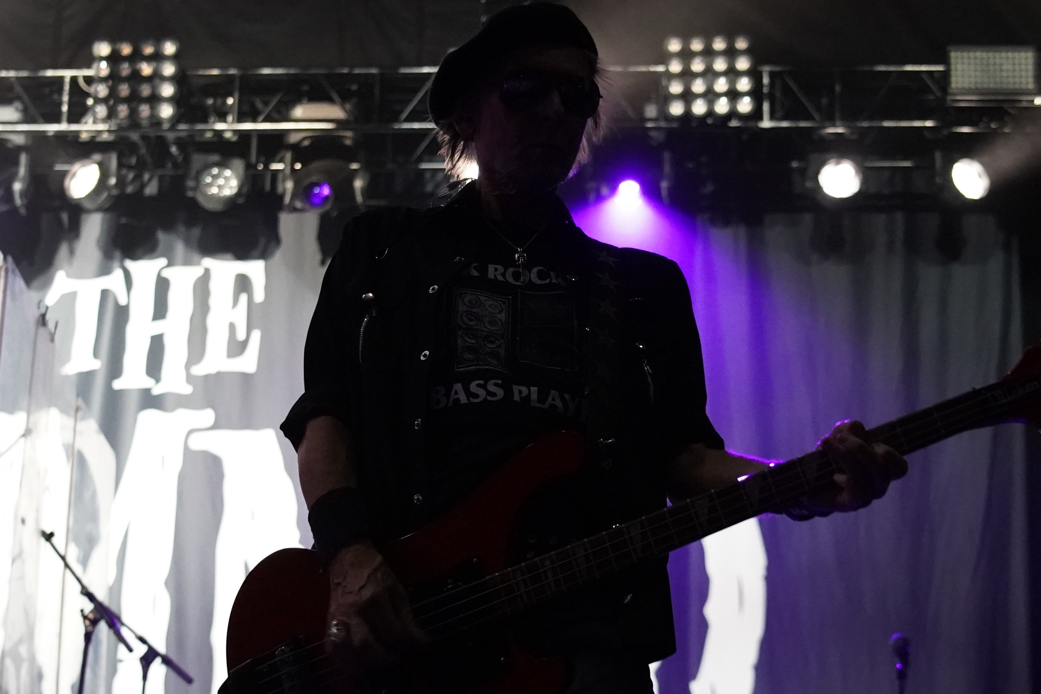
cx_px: 481
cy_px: 439
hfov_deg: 25.7
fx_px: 2284
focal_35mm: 79
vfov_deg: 17.2
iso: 6400
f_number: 4
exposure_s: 1/160
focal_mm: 41
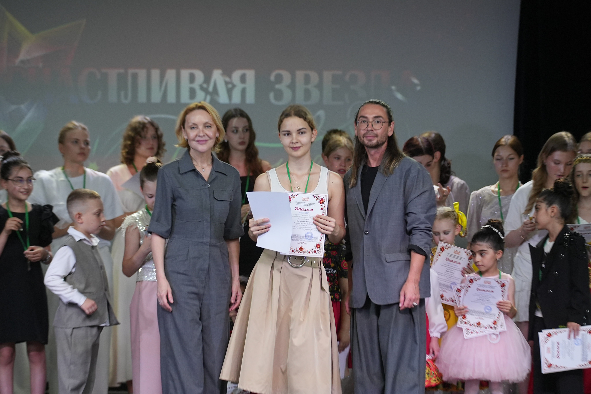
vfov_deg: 5.8
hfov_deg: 8.7
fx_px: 3907
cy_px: 197
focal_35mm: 238
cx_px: 296
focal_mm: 159
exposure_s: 1/250
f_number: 2.8
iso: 1000
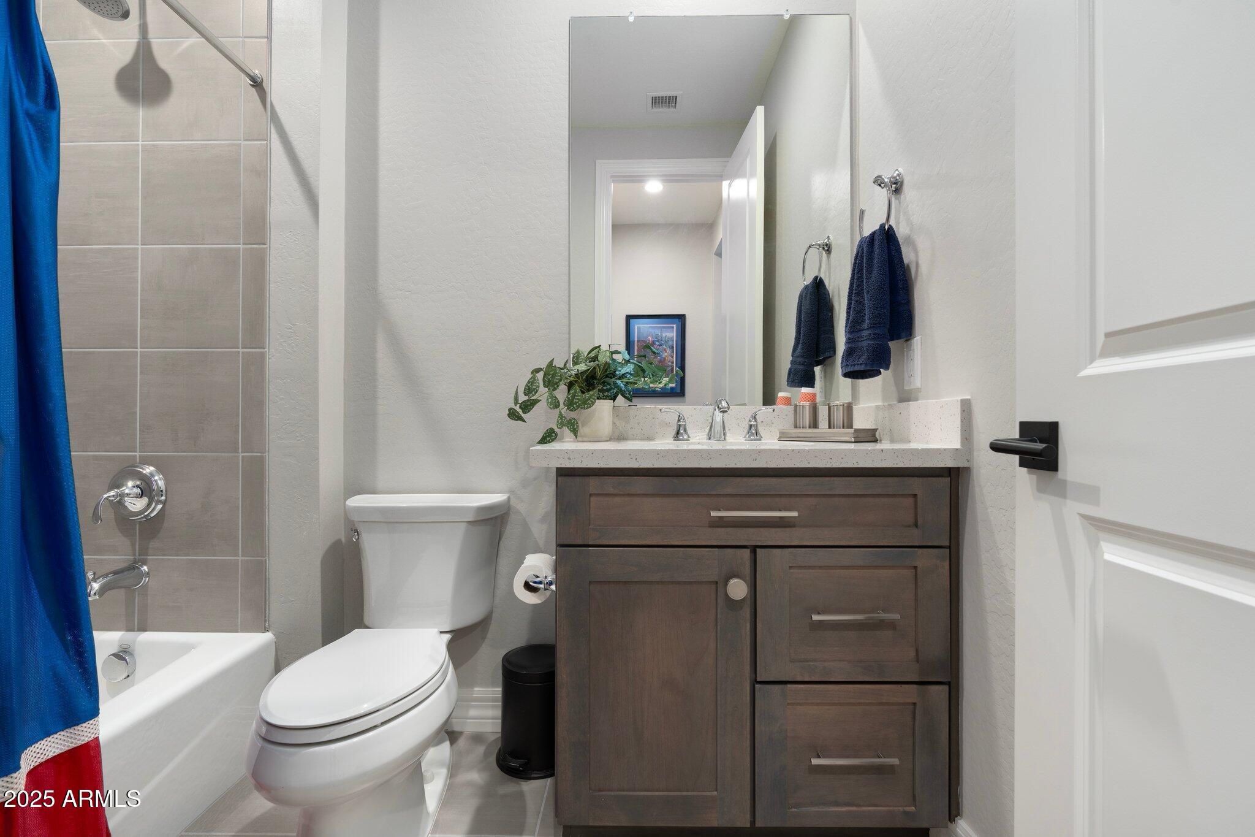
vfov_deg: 73.7
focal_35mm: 16
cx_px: 628
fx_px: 558
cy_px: 418
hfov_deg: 96.7
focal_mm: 16
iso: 1000
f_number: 8
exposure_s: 1/13
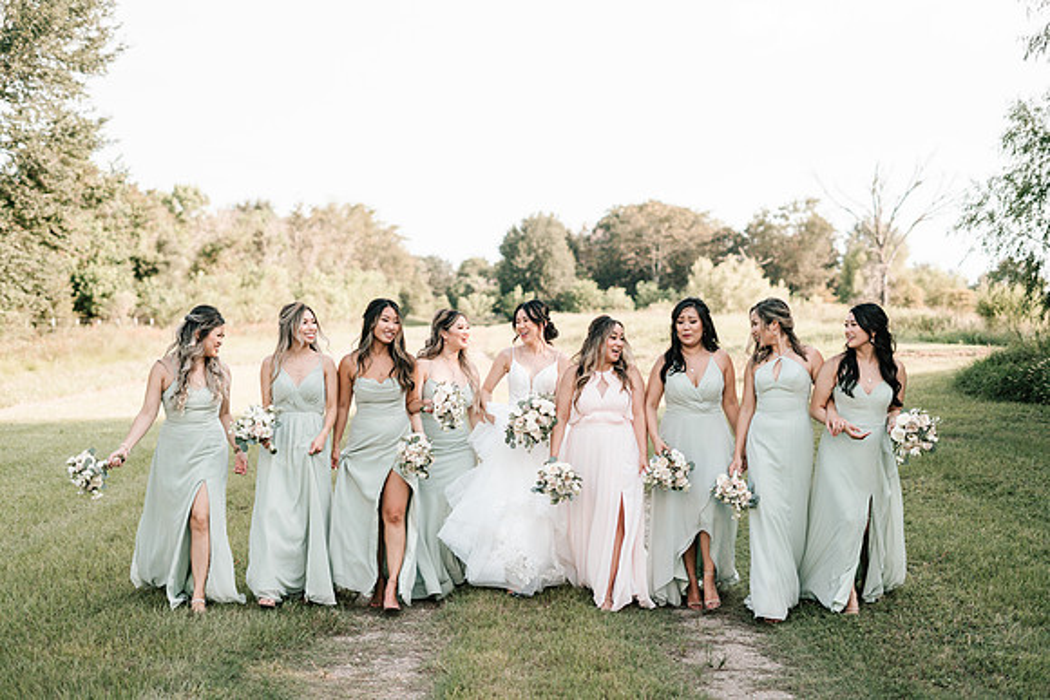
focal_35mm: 50
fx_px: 1473
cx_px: 525
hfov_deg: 39.2
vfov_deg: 26.8
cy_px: 350
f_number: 2.2
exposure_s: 1/2000
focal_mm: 50
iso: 250
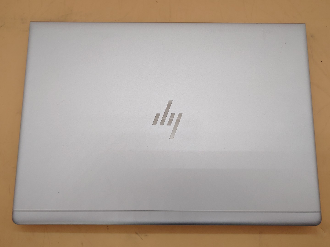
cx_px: 165
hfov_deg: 58.4
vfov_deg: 45.4
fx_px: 296
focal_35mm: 31
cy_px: 124
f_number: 1.8
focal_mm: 4.36
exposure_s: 1/317
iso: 50
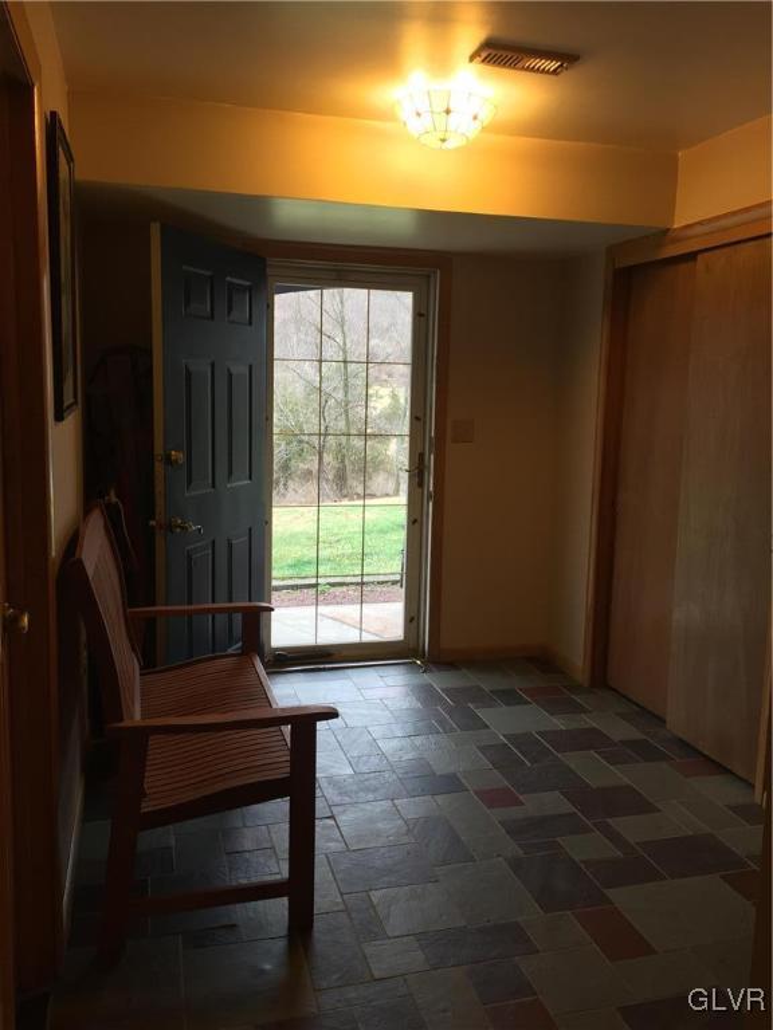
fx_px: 863
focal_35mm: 29
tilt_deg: -7.4
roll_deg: -1.0
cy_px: 515
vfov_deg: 61.7
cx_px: 386
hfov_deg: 48.2
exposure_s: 1/30
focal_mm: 4.15
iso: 40
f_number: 2.2
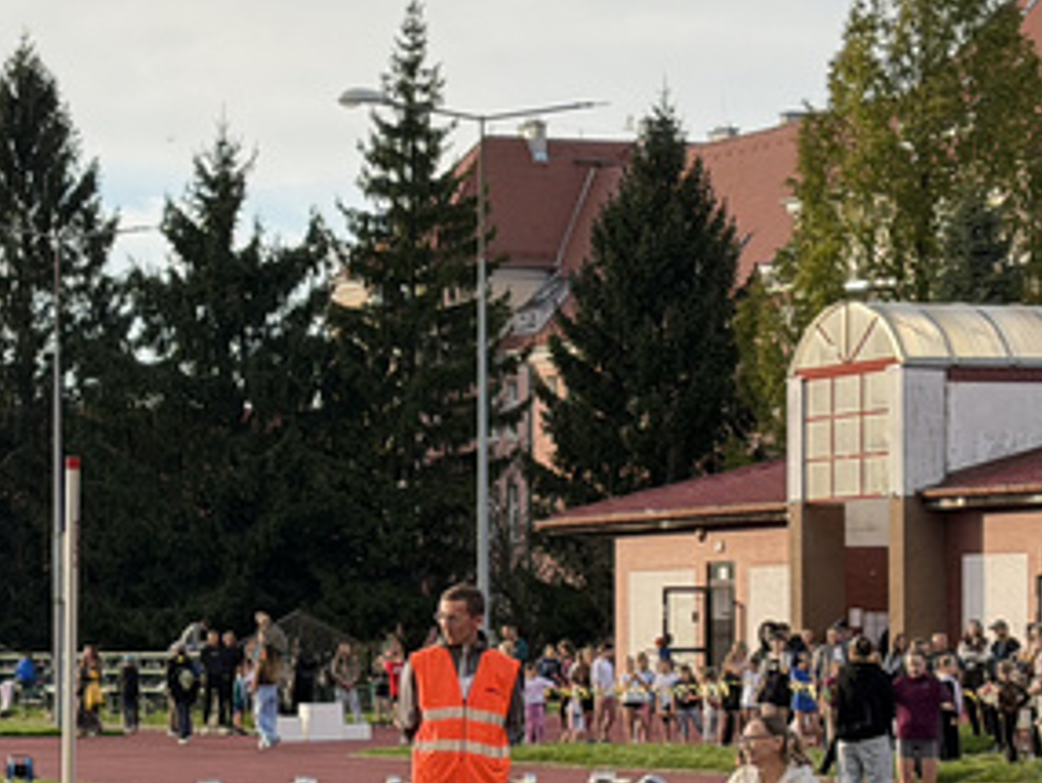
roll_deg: -0.2
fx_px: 4308
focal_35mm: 143
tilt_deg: +1.3
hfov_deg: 13.5
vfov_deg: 10.3
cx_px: -118
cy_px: 692
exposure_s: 1/2494
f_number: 1.78
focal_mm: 6.76
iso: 80
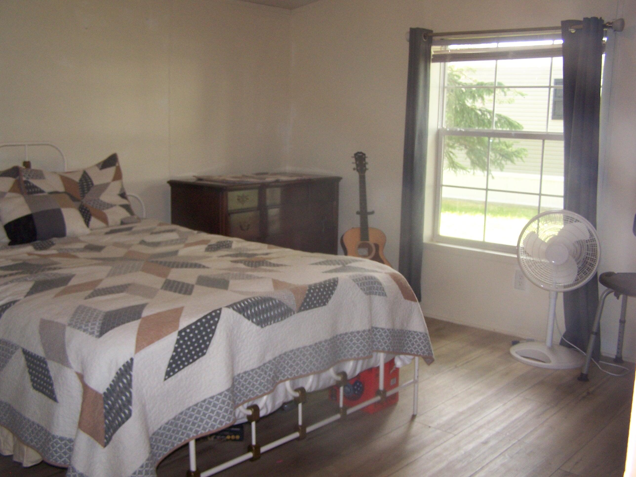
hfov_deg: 49.0
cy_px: 238
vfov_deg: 37.7
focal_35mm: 38
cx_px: 318
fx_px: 698
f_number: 2.8
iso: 140
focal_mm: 6.3
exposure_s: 1/60
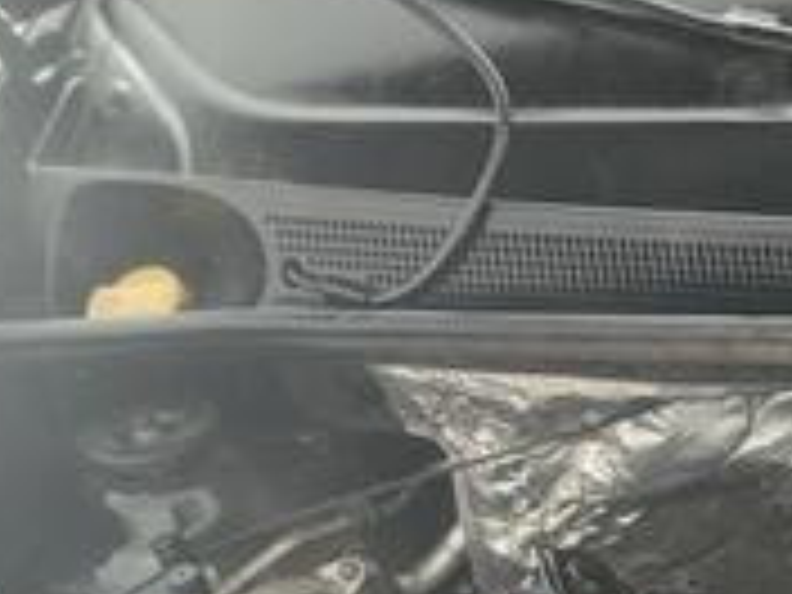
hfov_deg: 19.7
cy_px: 817
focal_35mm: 89
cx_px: 1112
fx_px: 2036
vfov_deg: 15.6
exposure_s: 1/25
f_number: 1.8
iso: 500
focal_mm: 5.23
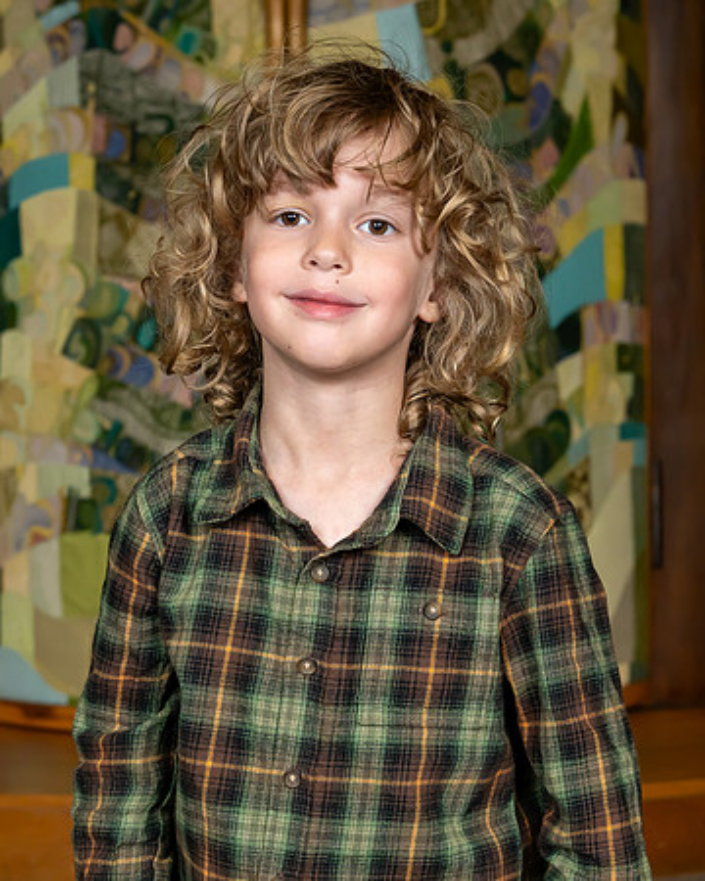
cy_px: 502
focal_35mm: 111
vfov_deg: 17.3
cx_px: 333
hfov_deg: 13.8
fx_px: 2903
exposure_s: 1/200
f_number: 7.1
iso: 400
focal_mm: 56
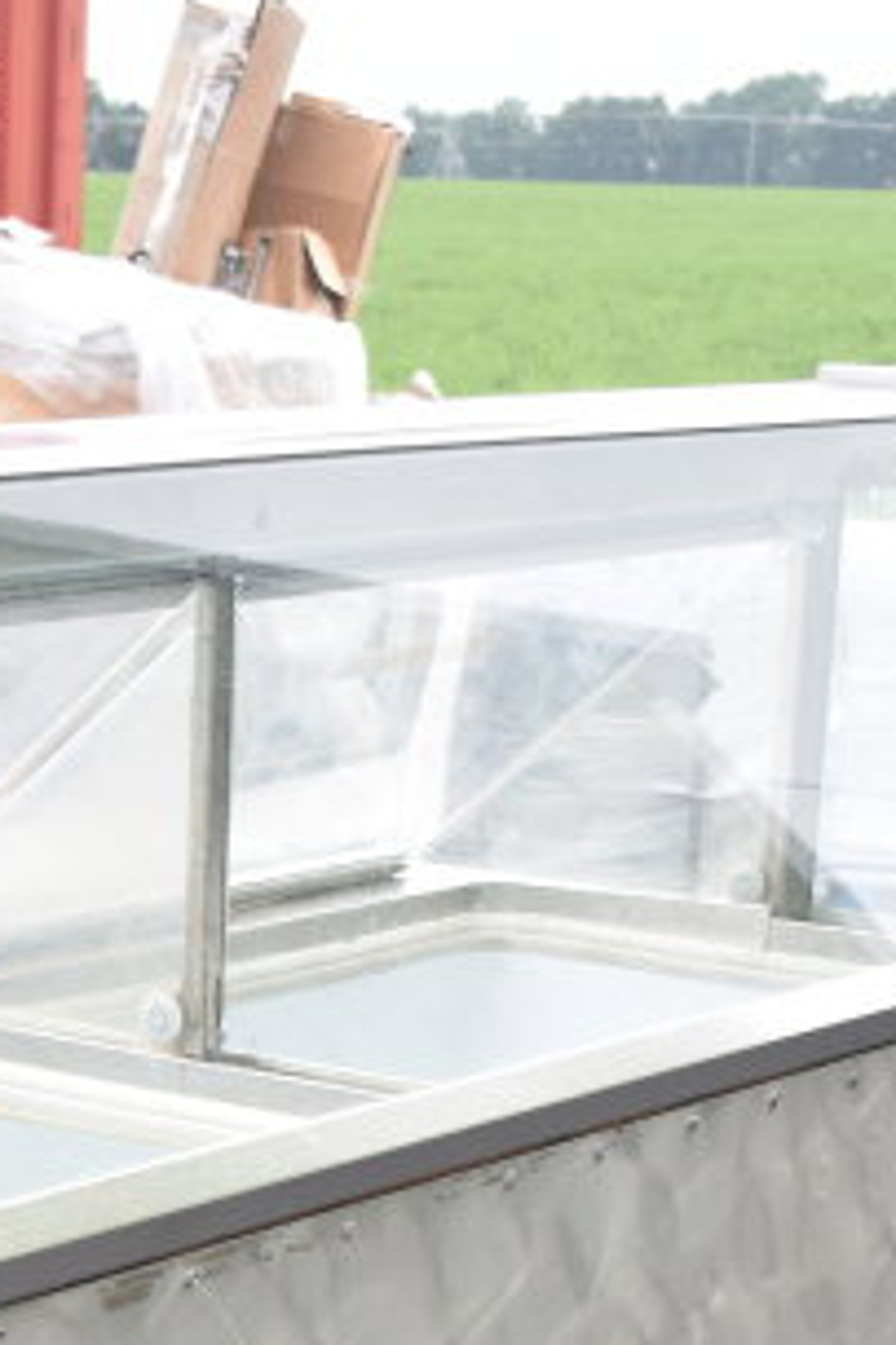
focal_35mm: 112
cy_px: 1868
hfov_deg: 12.0
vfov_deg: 16.9
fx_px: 4204
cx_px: 13
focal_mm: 25
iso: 200
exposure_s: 1/100
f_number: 4
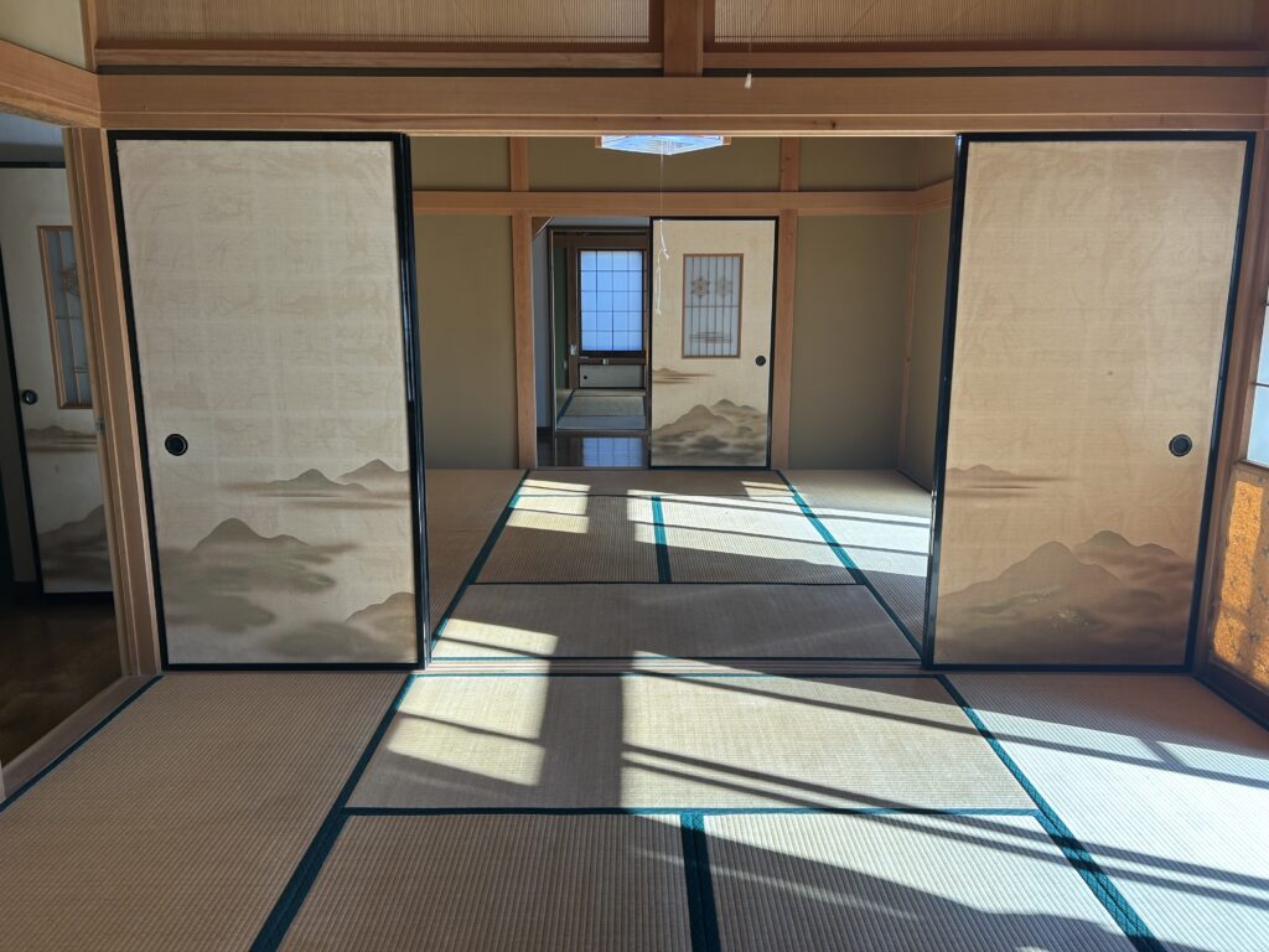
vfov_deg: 53.1
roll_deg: +0.0
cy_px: 476
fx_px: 953
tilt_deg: -10.5
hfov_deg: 67.3
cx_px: 634
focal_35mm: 26
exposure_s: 1/375
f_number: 1.5
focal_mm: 5.7
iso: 50
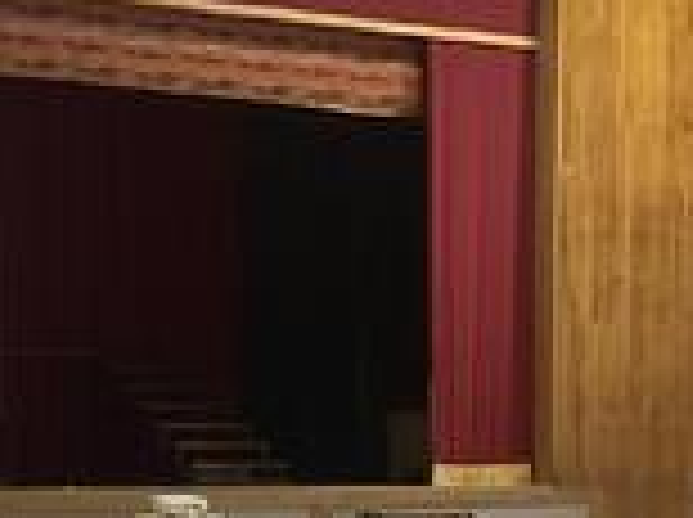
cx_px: 126
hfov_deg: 14.9
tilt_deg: -5.8
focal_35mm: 132
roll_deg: +0.6
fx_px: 2638
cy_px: 714
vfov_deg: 10.9
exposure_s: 1/60
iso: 125
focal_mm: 3
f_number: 1.8
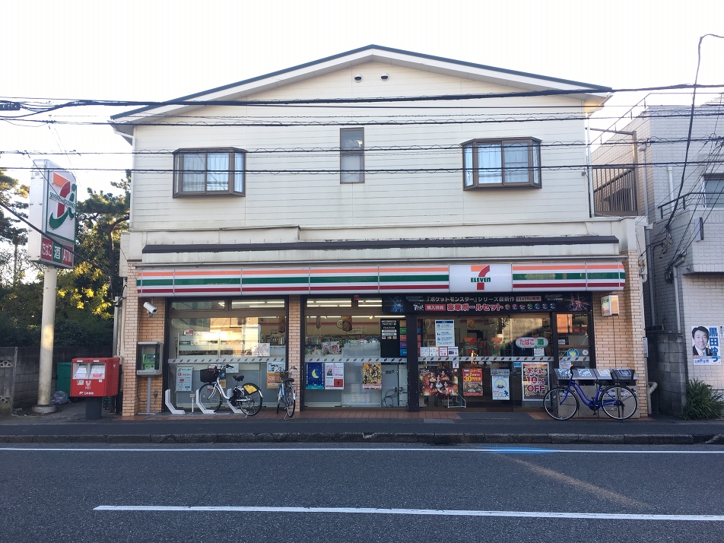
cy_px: 272
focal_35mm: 29
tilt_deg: +8.1
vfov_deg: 48.2
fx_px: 607
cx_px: 362
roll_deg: +0.3
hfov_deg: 61.7
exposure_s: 1/120
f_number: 2.2
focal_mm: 4.15
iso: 25
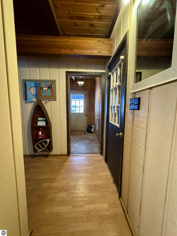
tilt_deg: -6.3
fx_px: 95
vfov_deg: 102.1
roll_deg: -0.2
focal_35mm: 14
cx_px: 88
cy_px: 118
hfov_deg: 85.7
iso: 1000
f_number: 2.2
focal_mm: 2.22
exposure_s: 1/40
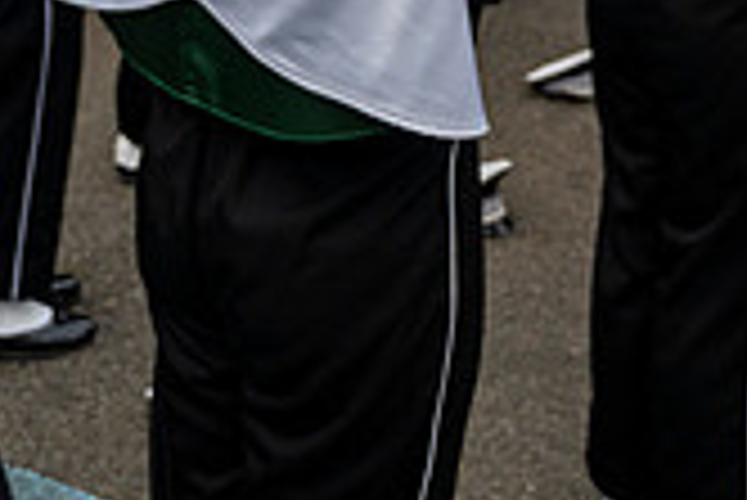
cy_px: -354
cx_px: 220
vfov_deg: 14.6
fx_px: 1744
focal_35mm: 84
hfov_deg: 24.0
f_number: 4
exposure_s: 1/800
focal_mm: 24
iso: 320
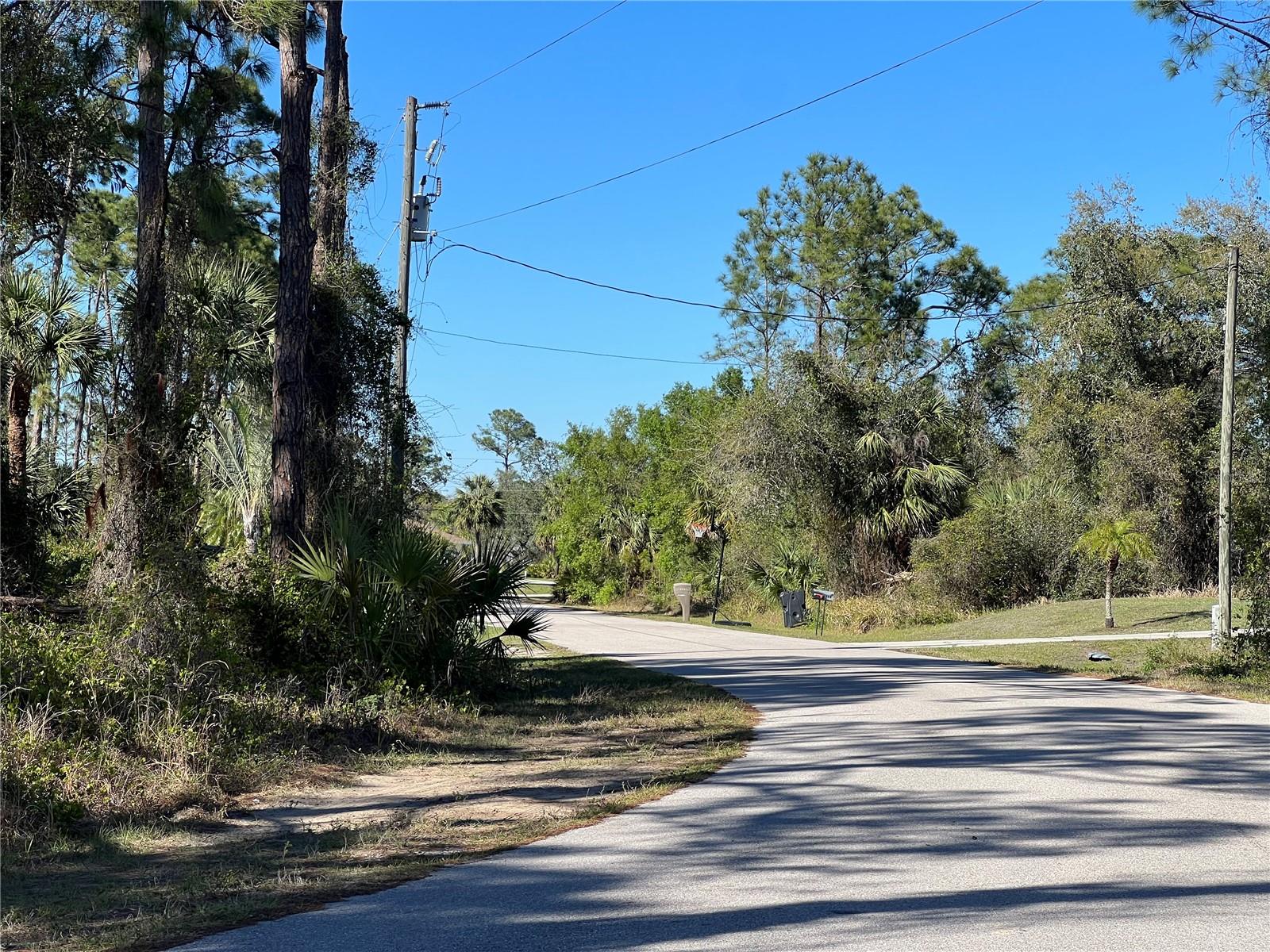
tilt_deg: +1.7
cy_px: 476
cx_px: 635
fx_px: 2825
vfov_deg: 19.1
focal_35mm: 77
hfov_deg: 25.3
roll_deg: -0.4
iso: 32
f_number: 2.8
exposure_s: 1/567
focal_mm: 9
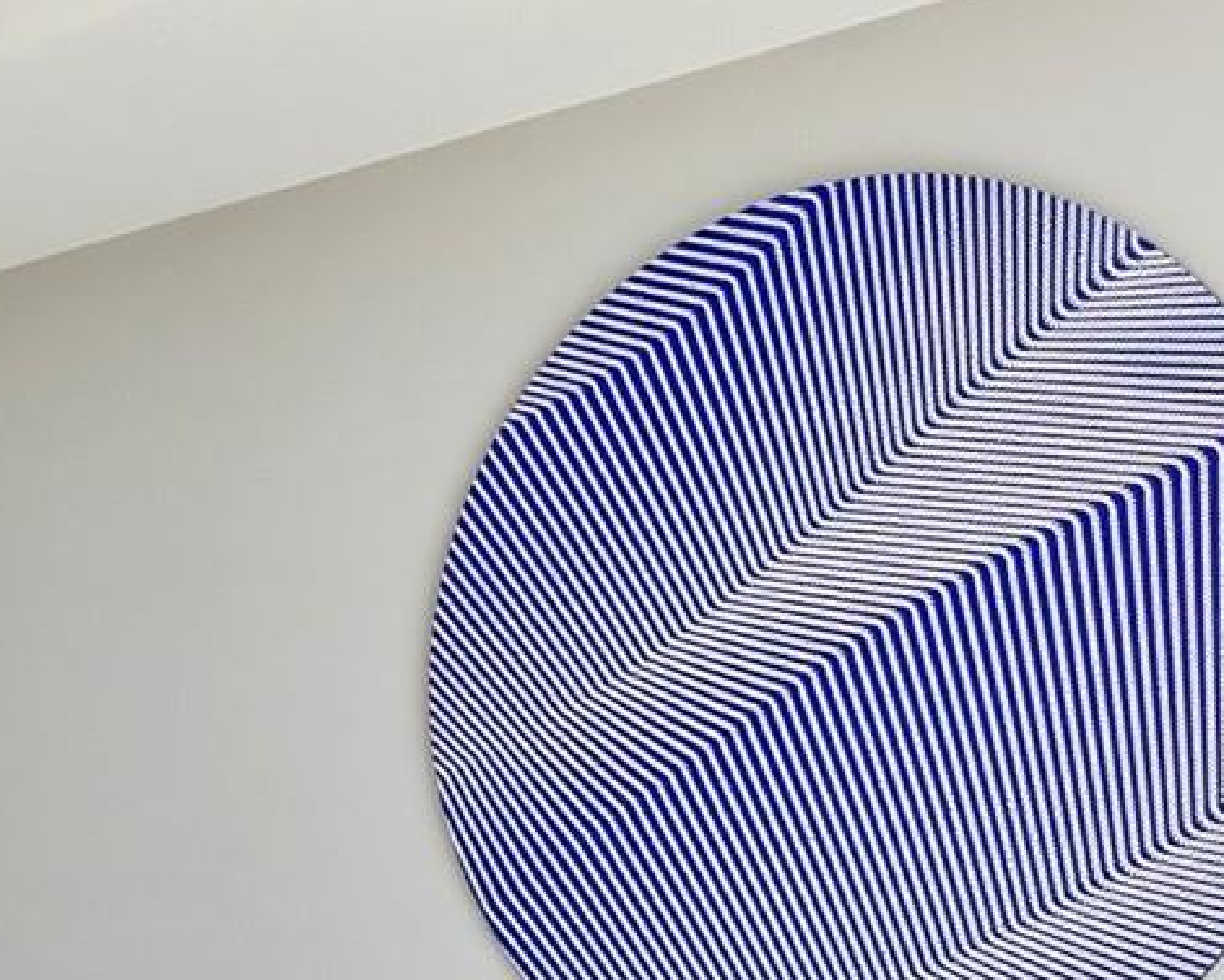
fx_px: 2283
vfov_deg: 22.6
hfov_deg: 27.2
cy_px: 1127
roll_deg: +0.9
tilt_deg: -5.0
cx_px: -161
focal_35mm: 63
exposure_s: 1/120
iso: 40
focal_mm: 2.2
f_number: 2.2
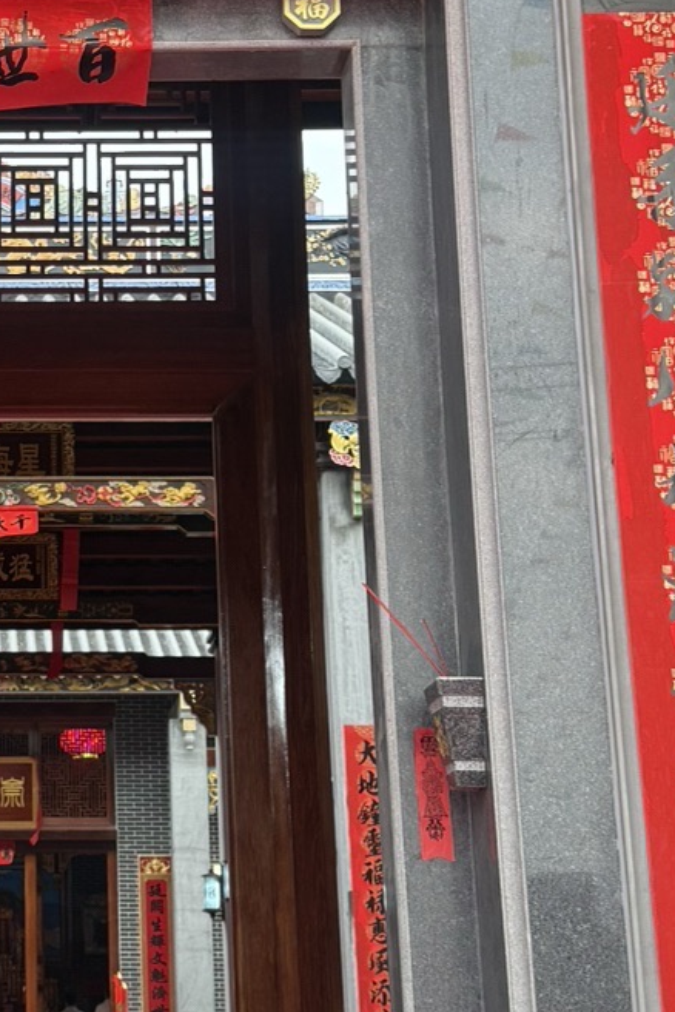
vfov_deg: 26.6
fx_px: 2137
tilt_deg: +15.4
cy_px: 434
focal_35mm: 76
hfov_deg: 17.5
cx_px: -23
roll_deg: +0.3
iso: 160
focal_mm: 6.76
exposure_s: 1/100
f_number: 1.78
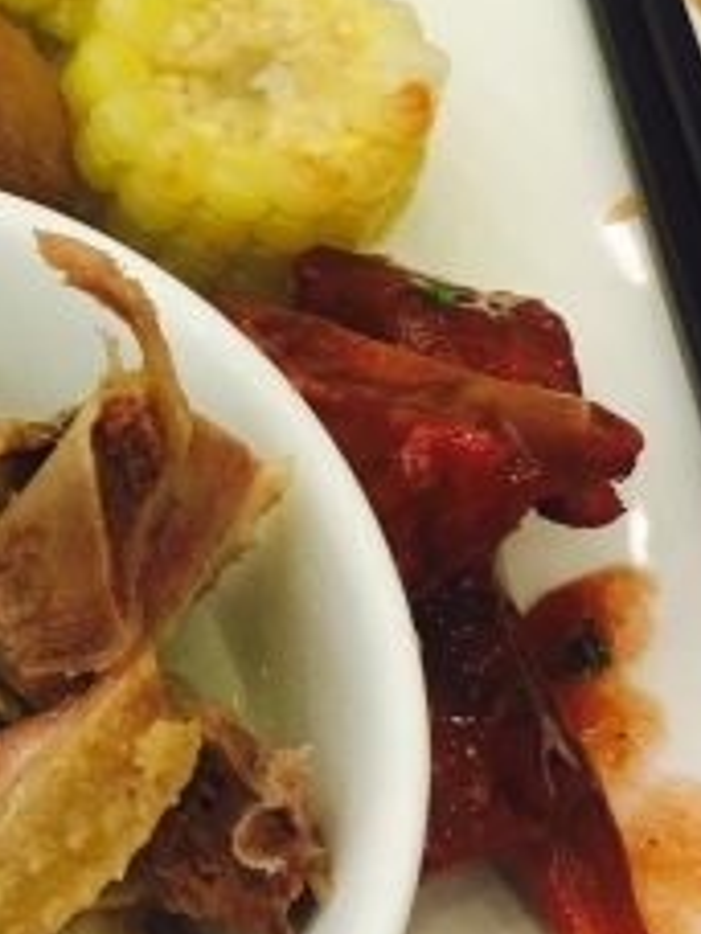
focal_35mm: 89
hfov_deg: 16.0
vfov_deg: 21.9
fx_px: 2403
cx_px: -113
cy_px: 283
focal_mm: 4.15
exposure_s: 1/17
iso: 40
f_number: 2.2
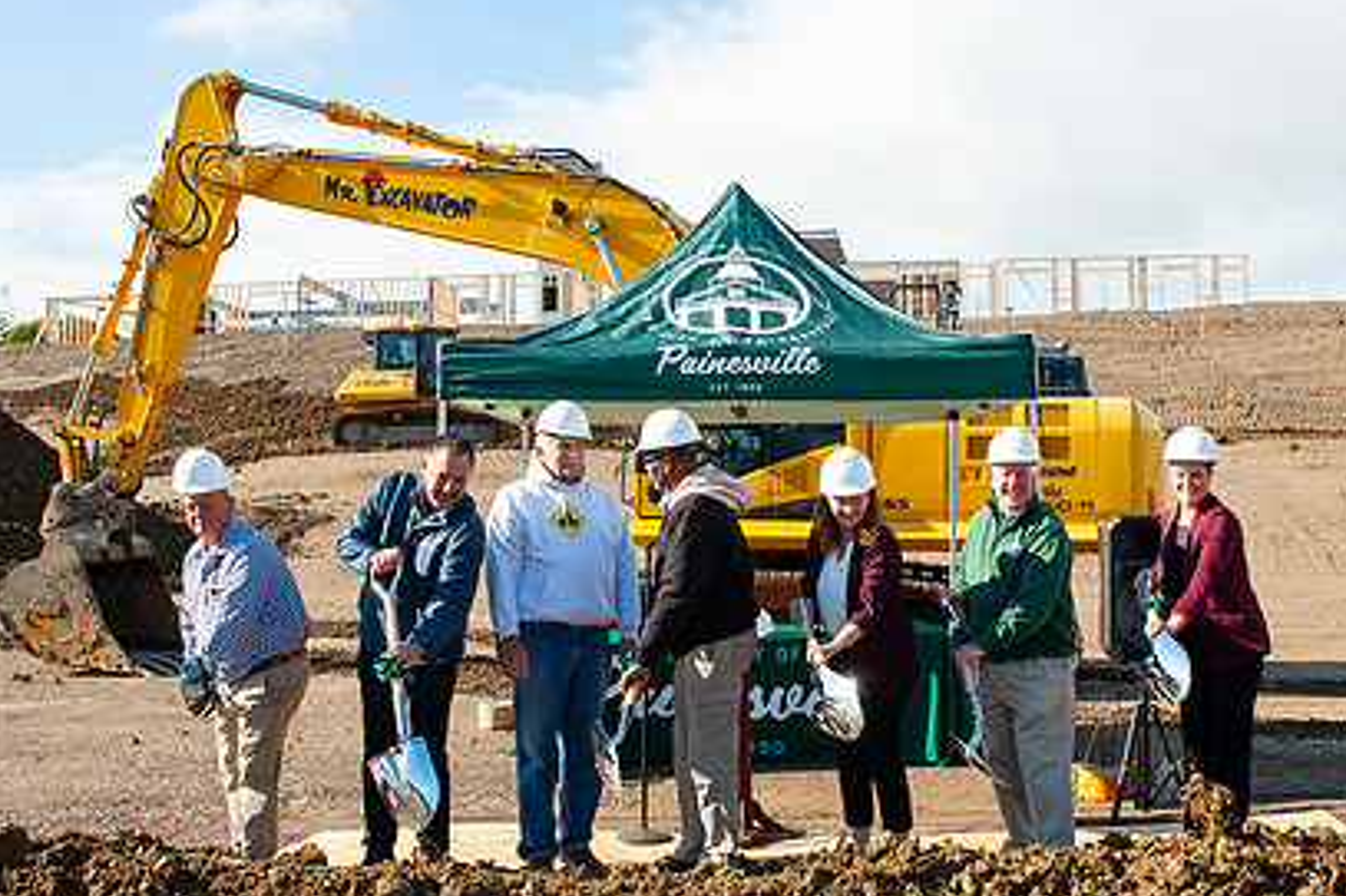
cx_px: 783
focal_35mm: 41
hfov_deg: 47.2
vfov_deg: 32.6
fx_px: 1532
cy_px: 467
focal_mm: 24
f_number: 16
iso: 400
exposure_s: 1/200
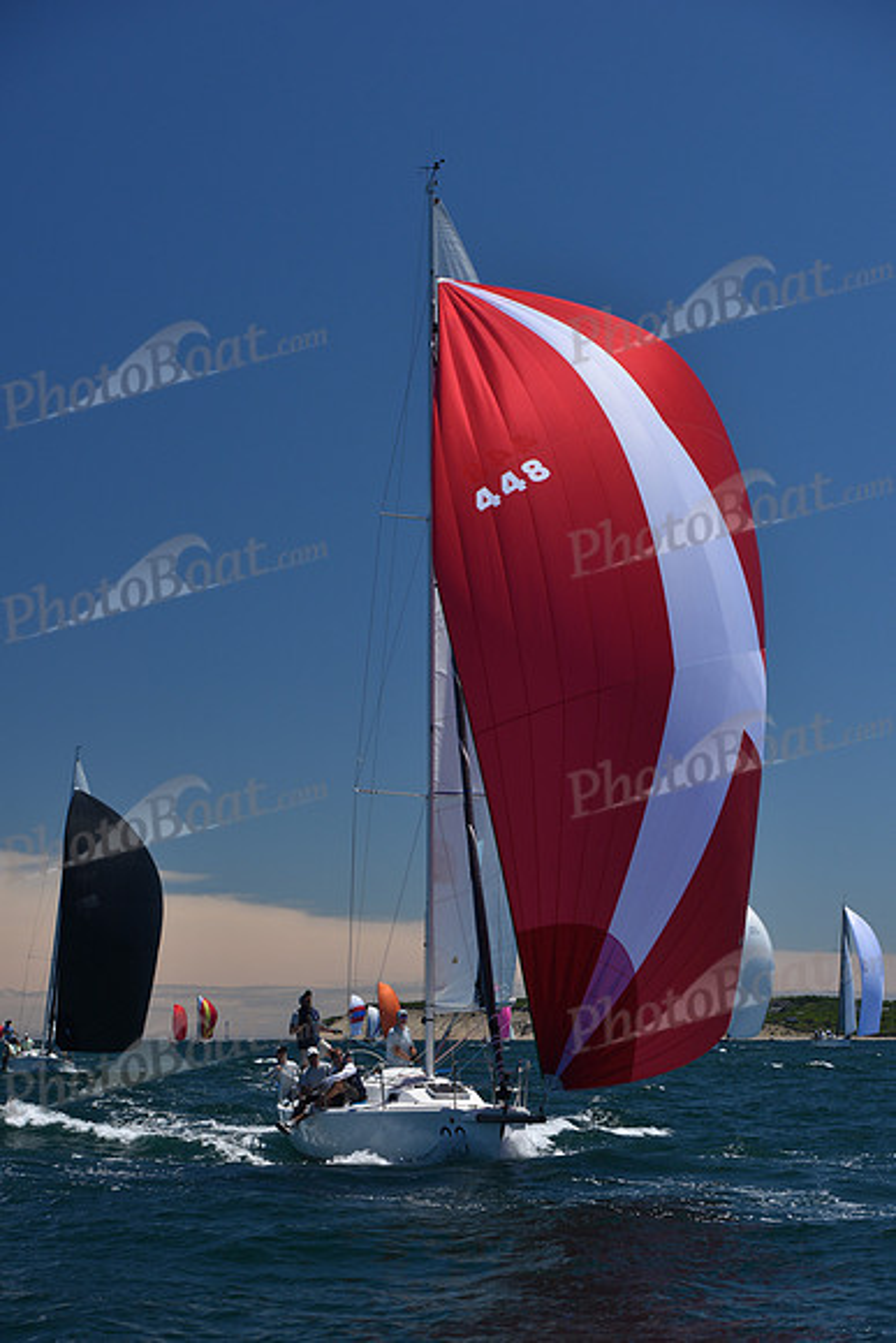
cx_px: 448
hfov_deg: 19.5
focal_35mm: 70
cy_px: 672
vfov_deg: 28.8
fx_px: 2612
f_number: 7.1
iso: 250
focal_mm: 70
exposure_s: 1/800
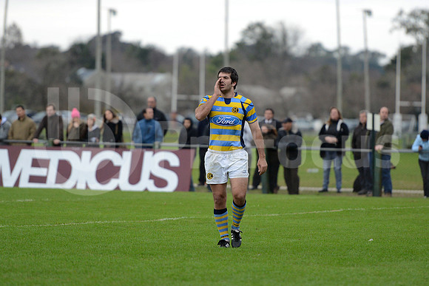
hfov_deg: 10.3
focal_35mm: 200
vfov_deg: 6.9
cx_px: 214
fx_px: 2384
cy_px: 143
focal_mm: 200
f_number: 2.8
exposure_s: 1/500
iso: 1250
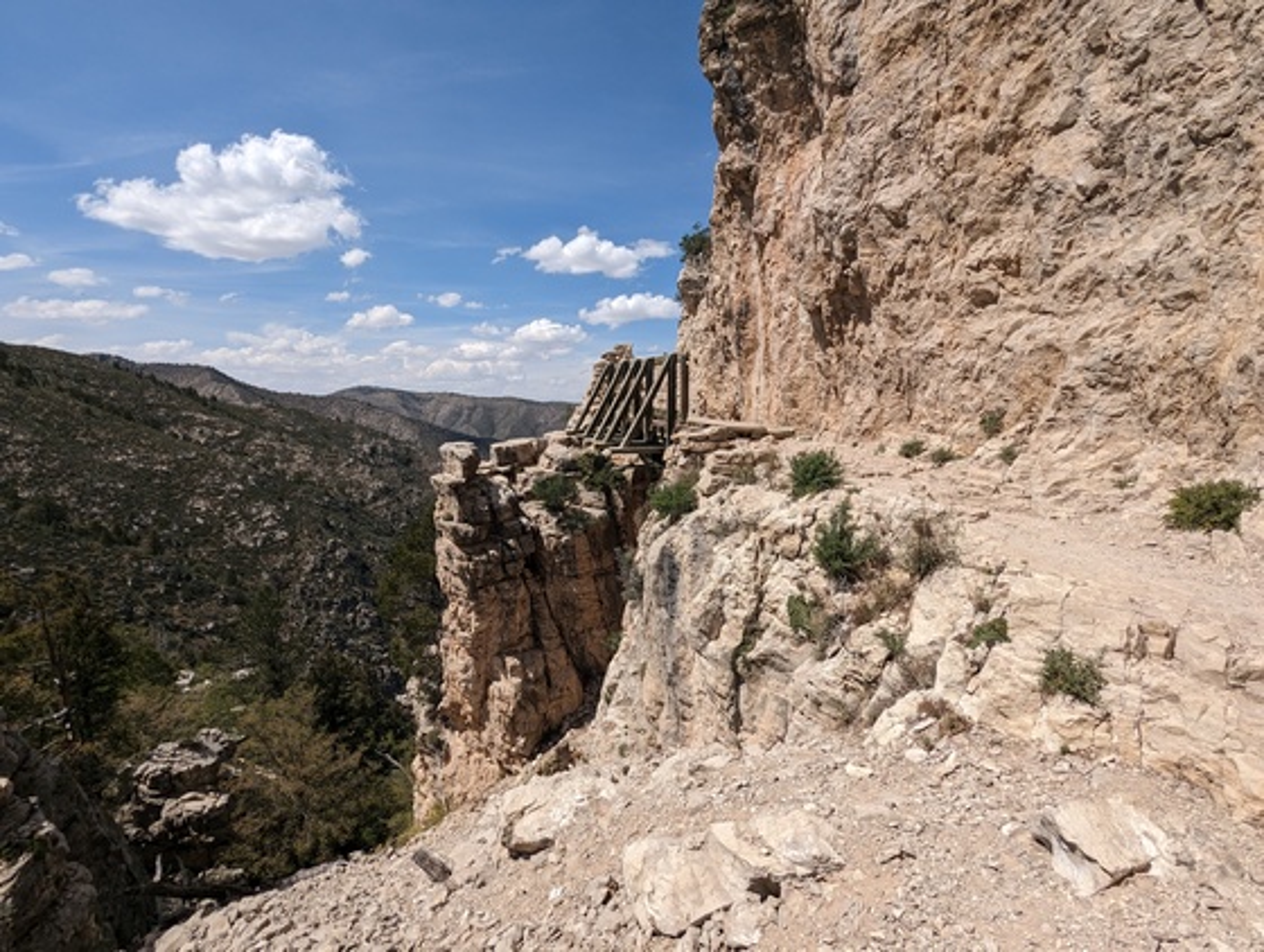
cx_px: 632
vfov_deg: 78.3
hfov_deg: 94.4
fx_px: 585
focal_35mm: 16
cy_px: 476
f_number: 2.2
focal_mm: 2.35
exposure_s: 1/2457
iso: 48
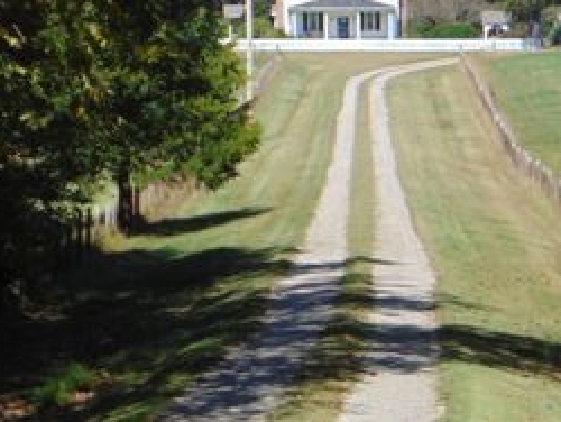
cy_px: 259
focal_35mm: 216
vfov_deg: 6.9
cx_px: 332
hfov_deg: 9.2
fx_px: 3504
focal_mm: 19.4
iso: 80
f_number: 3.9
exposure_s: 1/640
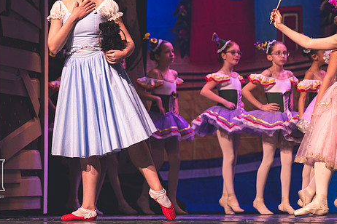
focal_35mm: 253
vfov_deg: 5.4
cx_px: 116
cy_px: 91
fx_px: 2368
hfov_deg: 8.1
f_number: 2.8
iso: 1100
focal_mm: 120
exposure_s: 1/250
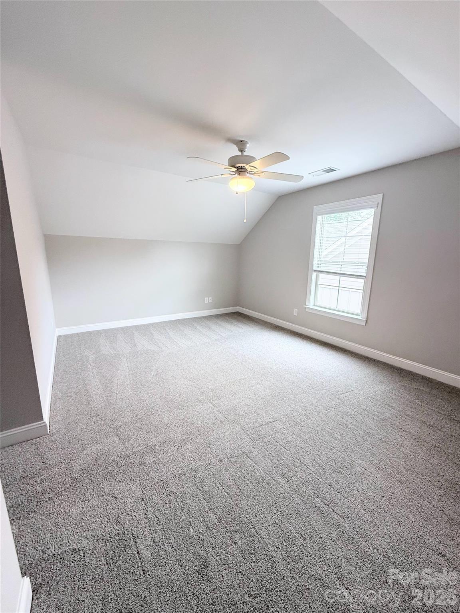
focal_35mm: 14
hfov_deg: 85.7
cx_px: 230
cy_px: 306
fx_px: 248
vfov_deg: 102.1
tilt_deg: -11.8
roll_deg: -1.7
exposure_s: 1/120
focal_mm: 2.22
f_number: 2.2
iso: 400
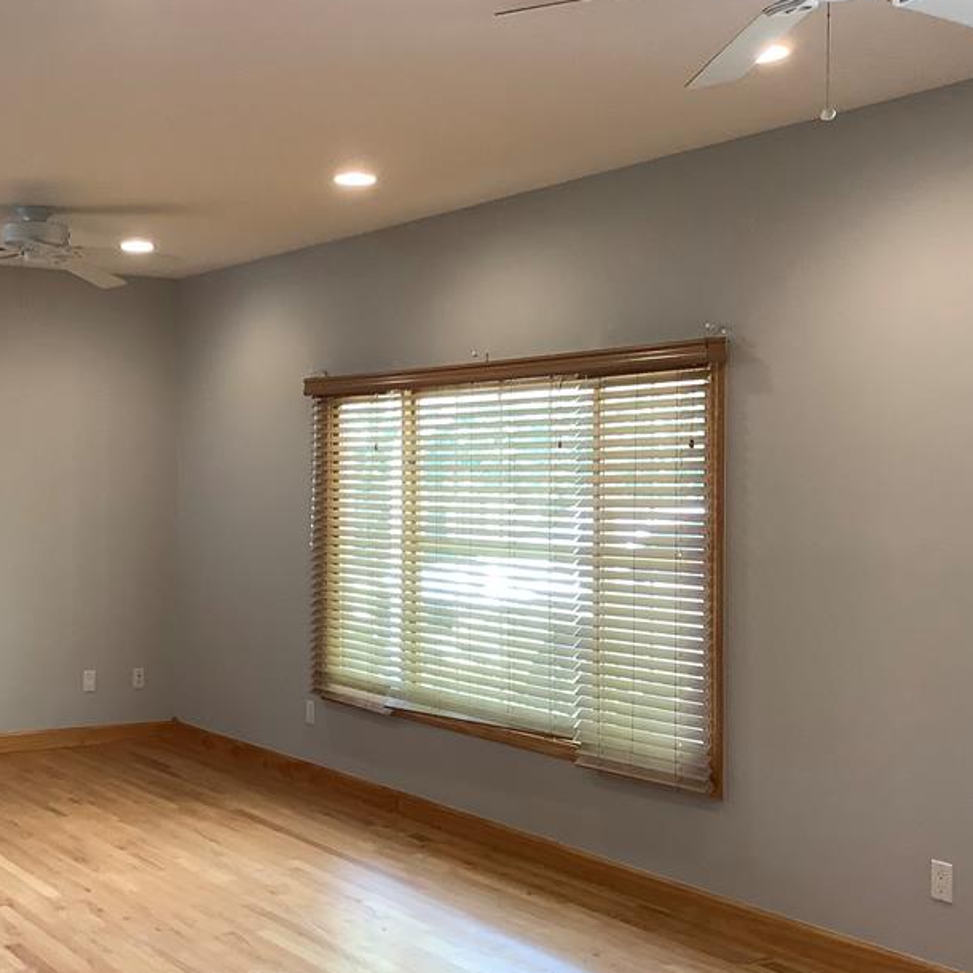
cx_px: 225
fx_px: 1463
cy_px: 486
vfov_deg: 36.8
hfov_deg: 35.8
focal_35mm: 46
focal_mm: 3.3
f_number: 2.4
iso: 100
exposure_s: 1/60
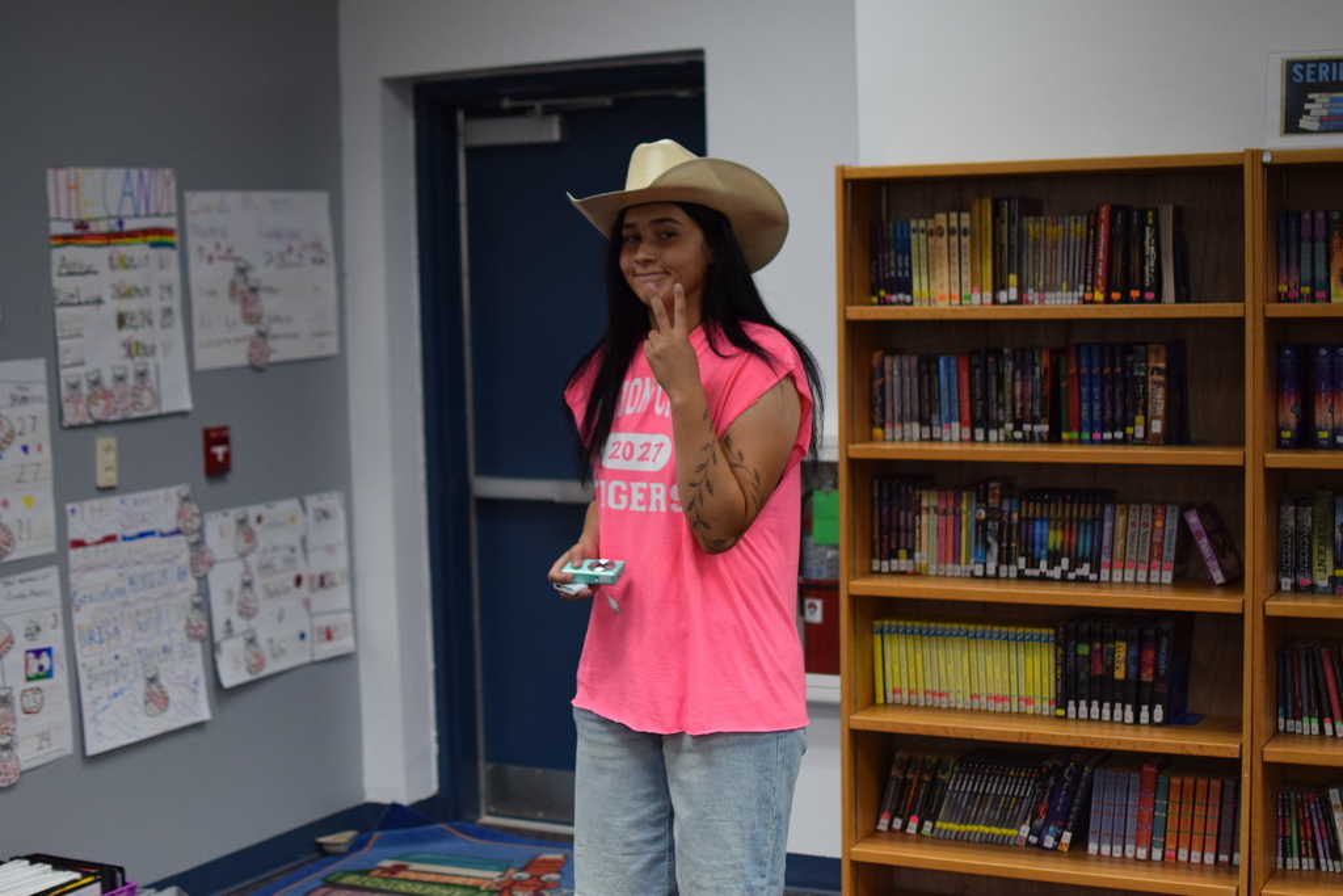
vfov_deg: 25.8
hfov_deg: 37.8
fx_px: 1959
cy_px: 448
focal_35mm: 52
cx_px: 672
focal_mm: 35
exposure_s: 1/500
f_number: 2
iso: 1400
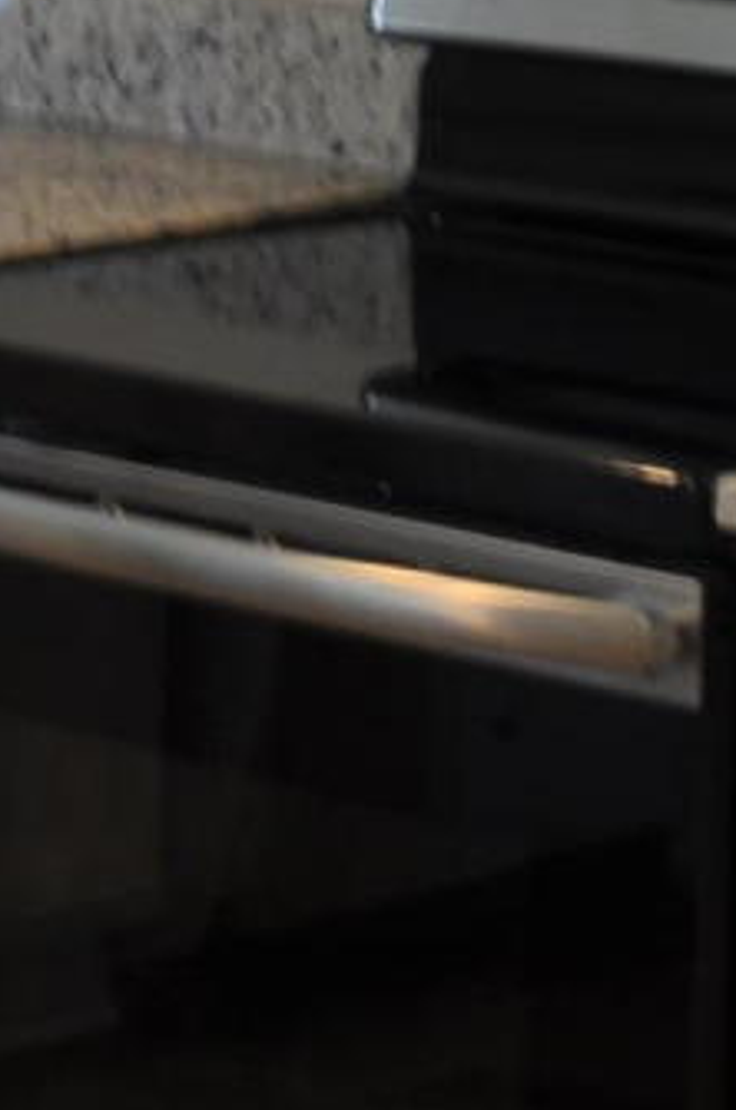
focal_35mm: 260
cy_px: -451
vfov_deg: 7.8
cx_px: -298
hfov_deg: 5.2
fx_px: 8006
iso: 200
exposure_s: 1/13
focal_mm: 29
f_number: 4.2
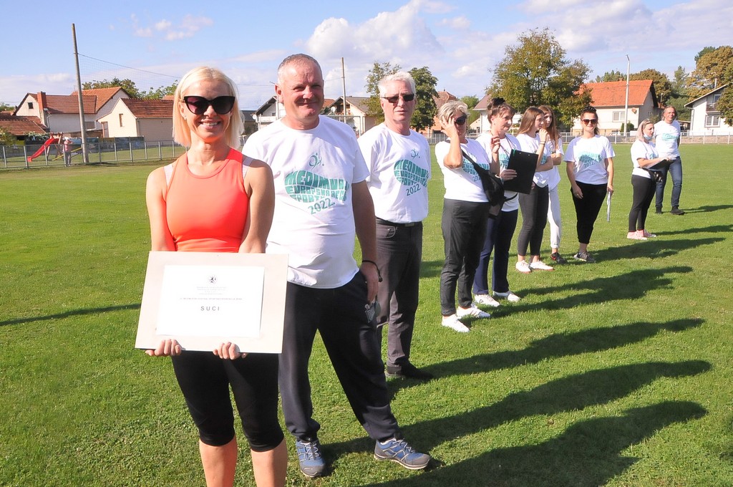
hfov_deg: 62.0
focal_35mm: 30
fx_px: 610
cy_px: 244
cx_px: 366
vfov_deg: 43.5
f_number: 14
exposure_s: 1/800
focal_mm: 20
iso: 2000
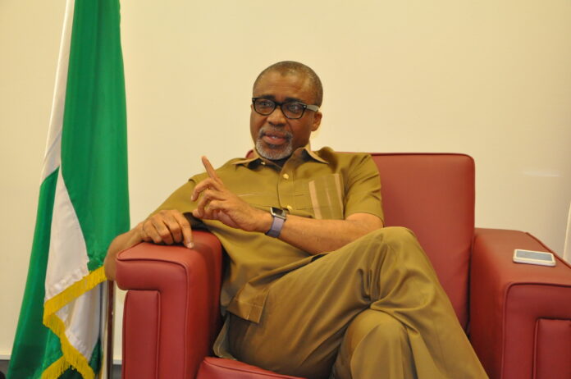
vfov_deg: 23.7
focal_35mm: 57
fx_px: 903
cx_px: 286
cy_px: 190
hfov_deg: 35.1
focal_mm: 38
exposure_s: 1/60
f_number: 5
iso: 1600
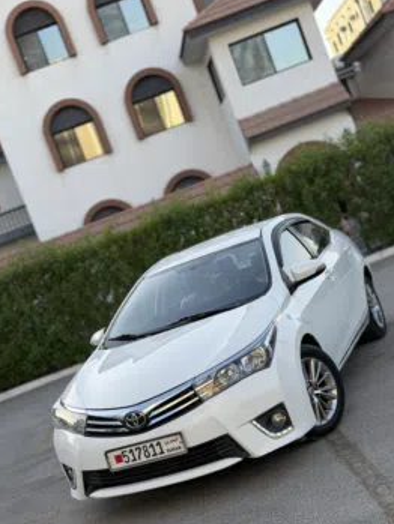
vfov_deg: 34.9
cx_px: 189
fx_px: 834
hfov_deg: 26.6
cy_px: 296
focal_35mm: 55
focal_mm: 6.76
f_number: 1.78
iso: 64
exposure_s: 1/1000
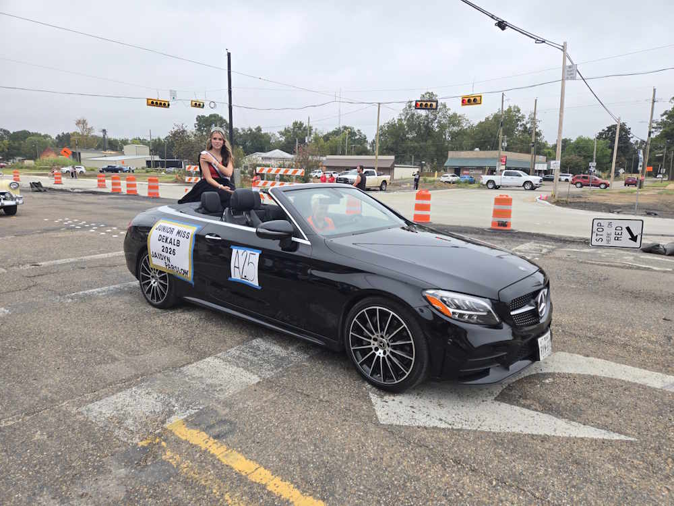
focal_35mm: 23
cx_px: 337
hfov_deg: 73.9
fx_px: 448
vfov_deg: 58.9
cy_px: 253
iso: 25
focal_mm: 5.4
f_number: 1.8
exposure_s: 1/490
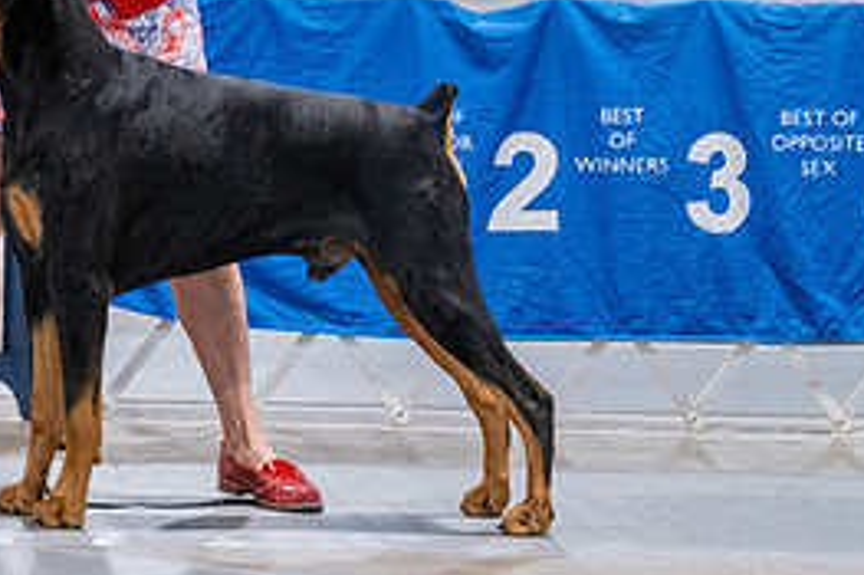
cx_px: 99
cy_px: -21
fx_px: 10265
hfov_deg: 4.8
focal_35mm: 428
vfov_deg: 3.2
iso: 6400
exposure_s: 1/320
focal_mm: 194
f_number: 3.2
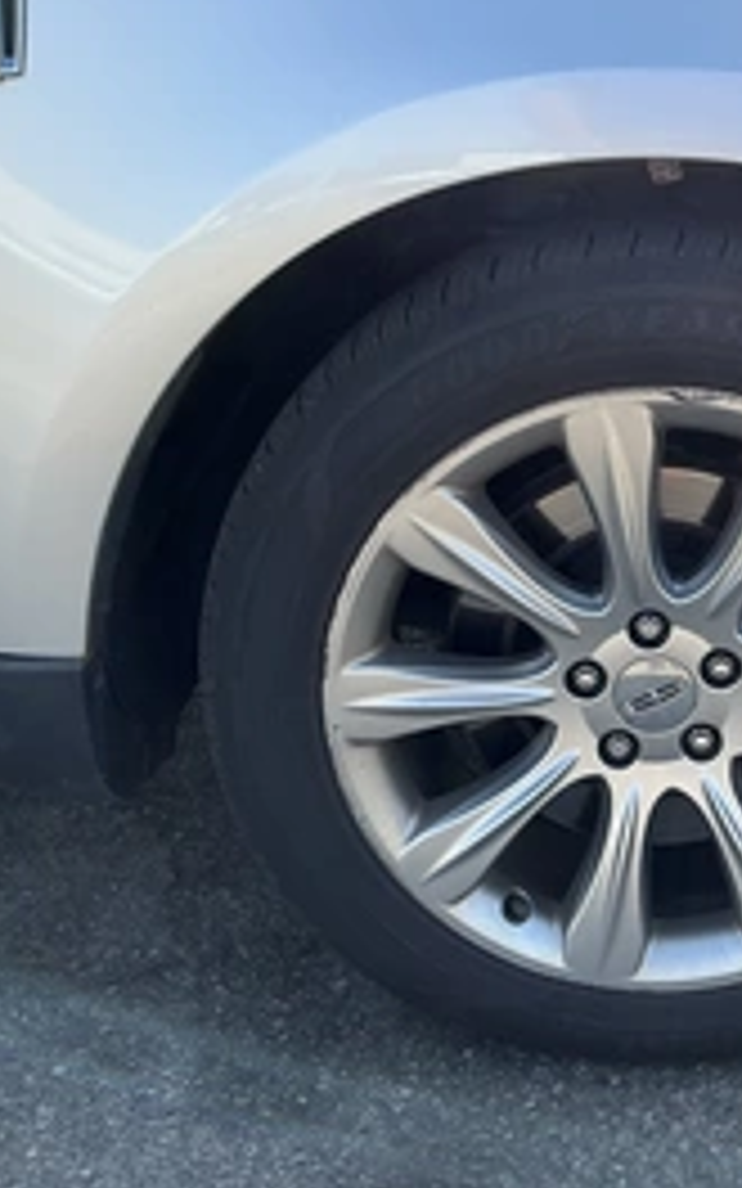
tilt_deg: -19.6
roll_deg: -5.9
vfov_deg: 44.3
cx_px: 630
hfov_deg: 27.8
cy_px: 554
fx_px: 1456
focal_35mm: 45
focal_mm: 3
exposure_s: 1/551
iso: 25
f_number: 1.8
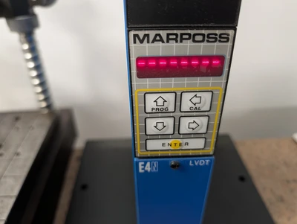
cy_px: 112
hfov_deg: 71.5
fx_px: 206
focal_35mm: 24
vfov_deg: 56.9
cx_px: 148
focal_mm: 6.9
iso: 853
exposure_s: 1/120
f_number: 1.68
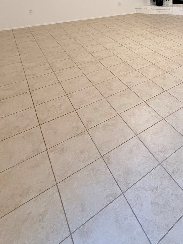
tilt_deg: -8.9
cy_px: 4
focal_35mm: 28
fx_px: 197
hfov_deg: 46.3
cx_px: 154
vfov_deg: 51.7
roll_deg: -1.6
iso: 400
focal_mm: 2.22
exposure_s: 1/120
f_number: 2.2
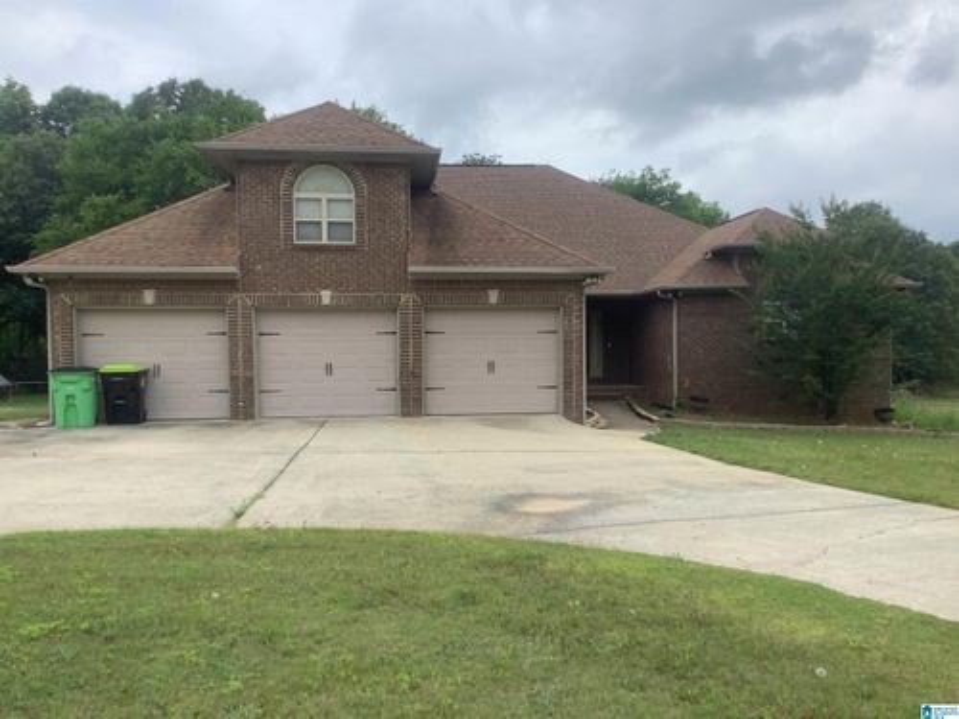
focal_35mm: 31
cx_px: 480
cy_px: 360
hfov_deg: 58.4
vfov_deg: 45.4
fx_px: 859
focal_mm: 3.3
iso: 25
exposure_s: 1/886
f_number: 2.4
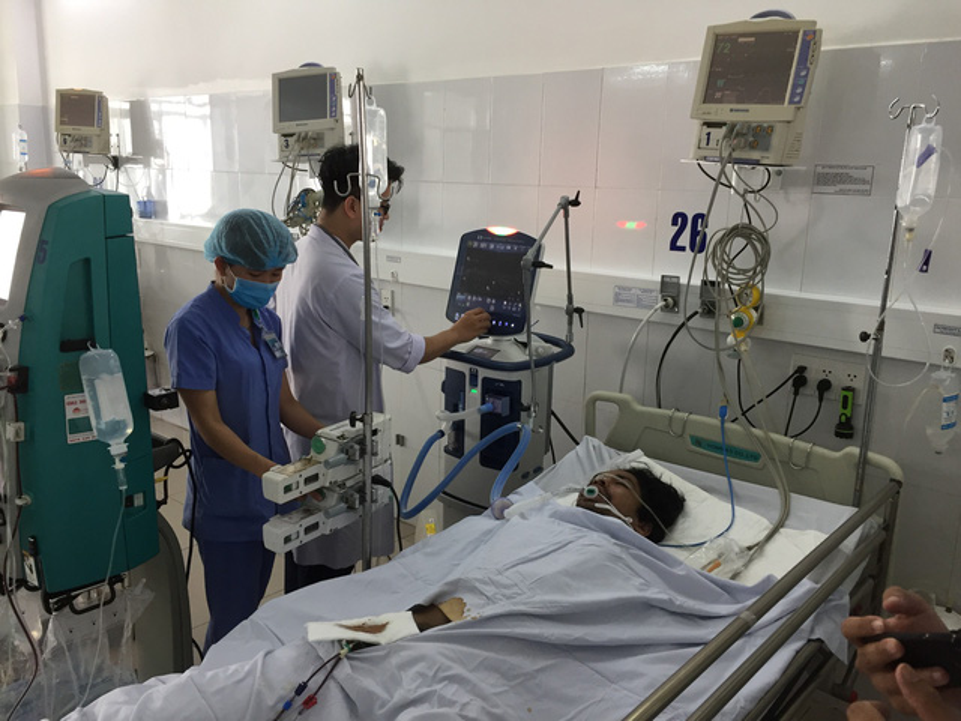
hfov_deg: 61.7
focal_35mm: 29
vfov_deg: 48.2
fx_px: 805
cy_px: 360
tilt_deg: -12.7
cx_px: 480
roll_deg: -2.3
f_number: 2.2
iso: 50
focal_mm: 4.15
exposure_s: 1/33
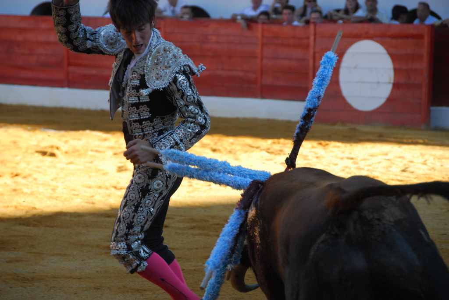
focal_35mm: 195
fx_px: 2434
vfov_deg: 7.1
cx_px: 224
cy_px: 150
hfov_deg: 10.5
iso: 640
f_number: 5.6
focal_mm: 130
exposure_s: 1/500
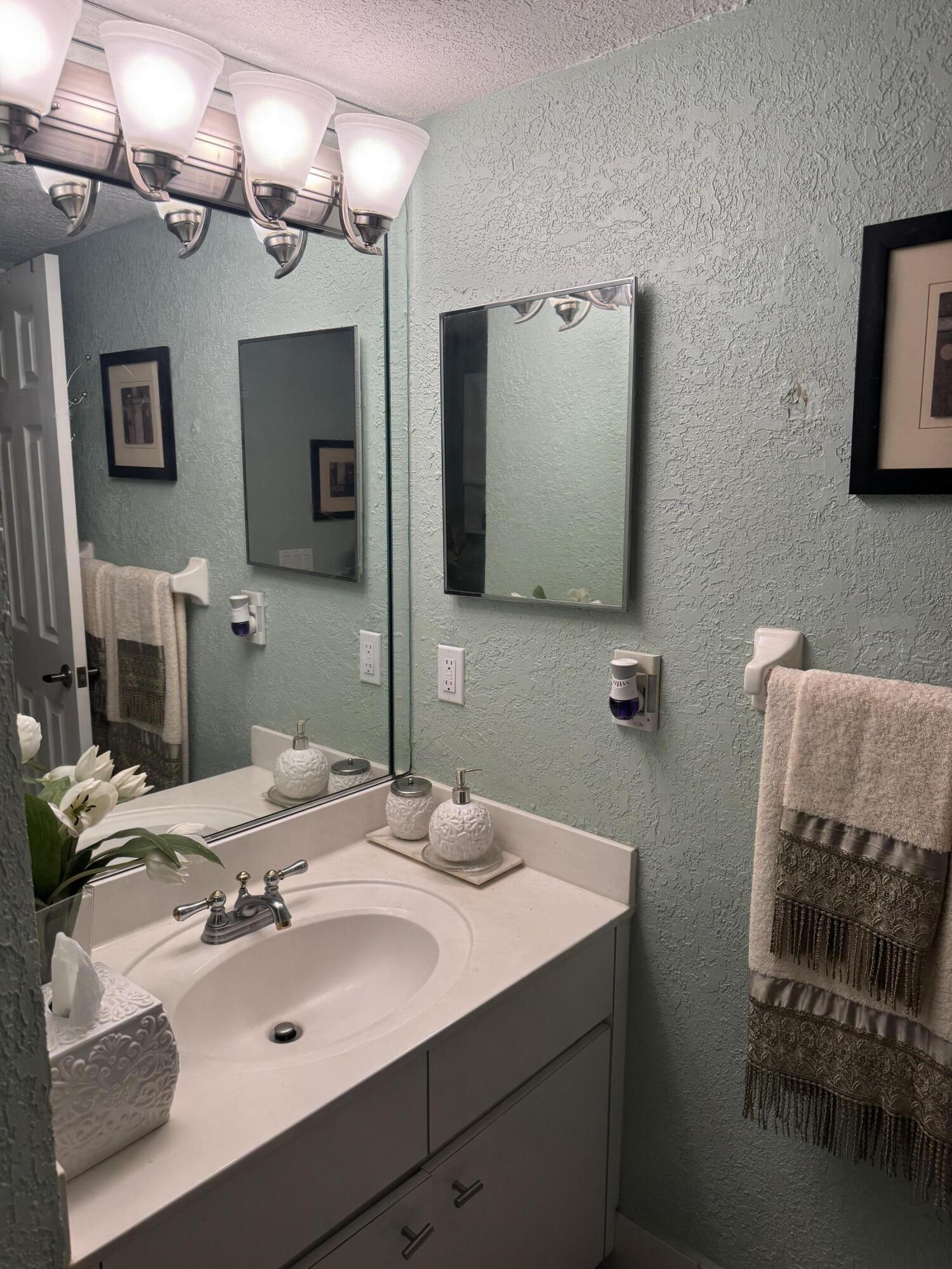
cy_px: 634
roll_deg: -0.2
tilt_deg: -10.4
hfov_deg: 56.8
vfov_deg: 71.6
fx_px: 880
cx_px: 476
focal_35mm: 24
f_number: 1.78
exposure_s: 1/120
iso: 125
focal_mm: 6.76
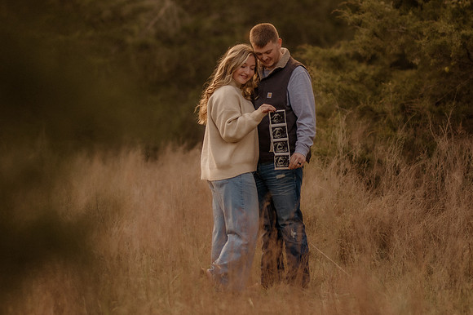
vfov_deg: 10.8
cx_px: 236
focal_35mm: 127
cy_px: 158
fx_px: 1668
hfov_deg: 16.1
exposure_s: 1/1000
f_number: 1.4
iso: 320
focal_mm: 85
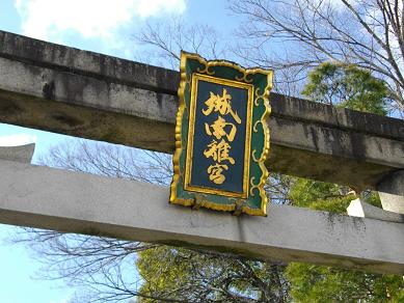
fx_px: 724
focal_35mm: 62
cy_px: 152
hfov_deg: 31.2
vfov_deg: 23.7
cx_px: 202
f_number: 4.1
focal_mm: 11
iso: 100
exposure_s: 1/400
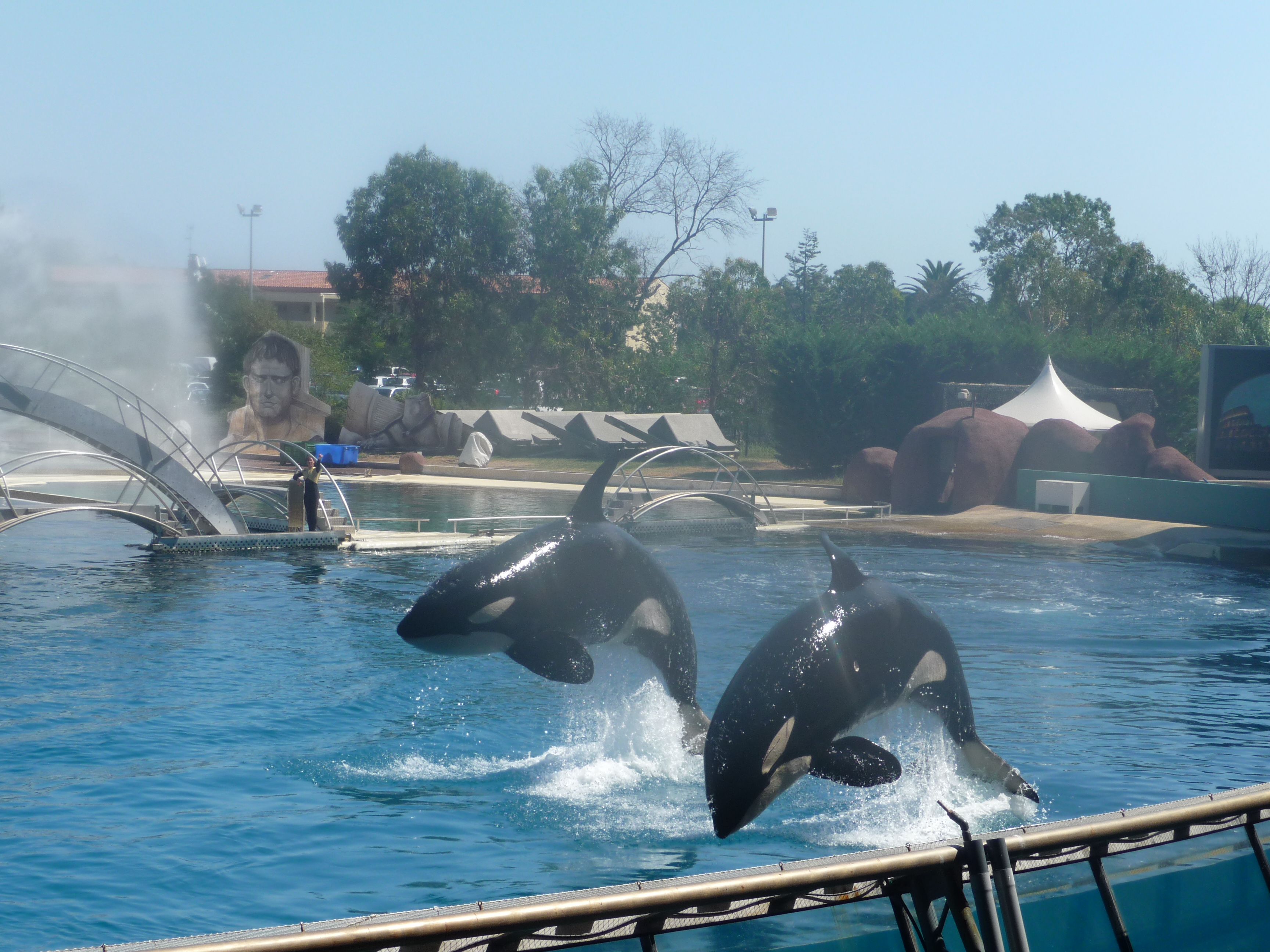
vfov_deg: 20.4
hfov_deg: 27.0
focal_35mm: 72
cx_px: 635
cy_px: 476
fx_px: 2642
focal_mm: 12.2
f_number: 4.6
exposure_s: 1/640
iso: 100
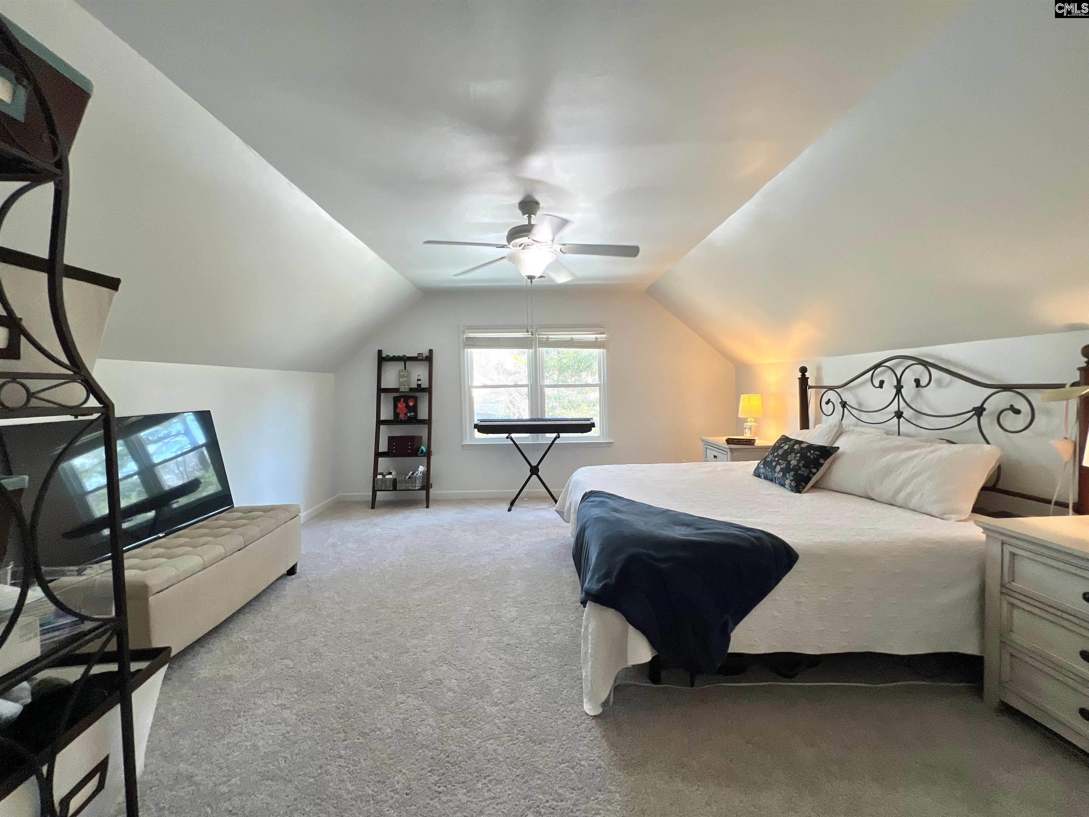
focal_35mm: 13
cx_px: 544
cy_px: 408
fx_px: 409
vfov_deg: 89.9
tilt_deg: -3.2
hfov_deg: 106.2
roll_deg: +1.3
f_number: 1.8
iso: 160
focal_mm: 1.57
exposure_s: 1/120
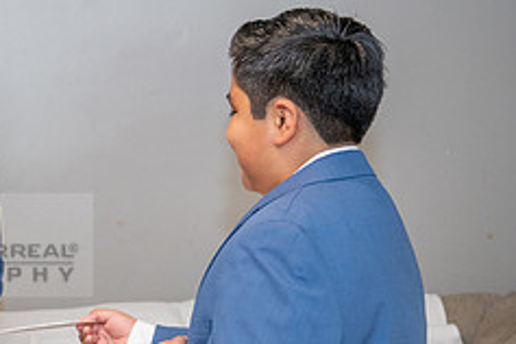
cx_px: -91
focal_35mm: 120
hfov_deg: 16.4
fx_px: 1720
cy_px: 245
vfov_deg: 11.4
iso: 640
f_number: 4
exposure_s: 1/125
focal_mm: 49
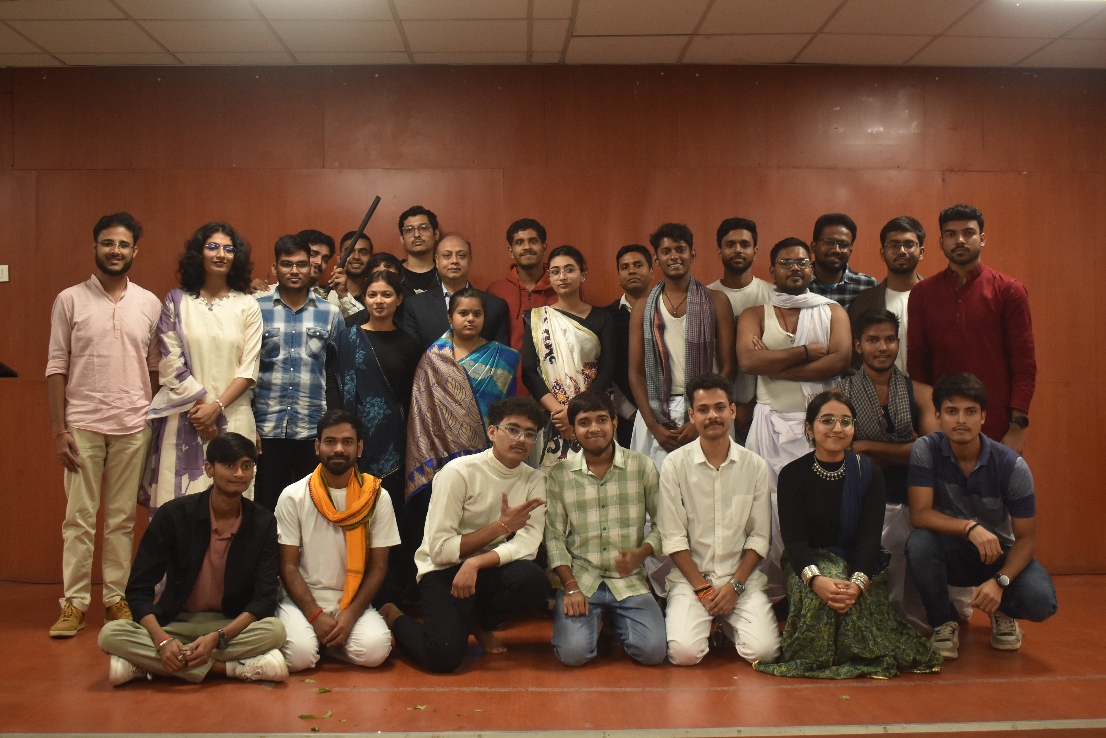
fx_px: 1244
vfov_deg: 33.0
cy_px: 369
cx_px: 553
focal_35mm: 40
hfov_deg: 47.9
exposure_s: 1/80
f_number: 4
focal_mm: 27
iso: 1000
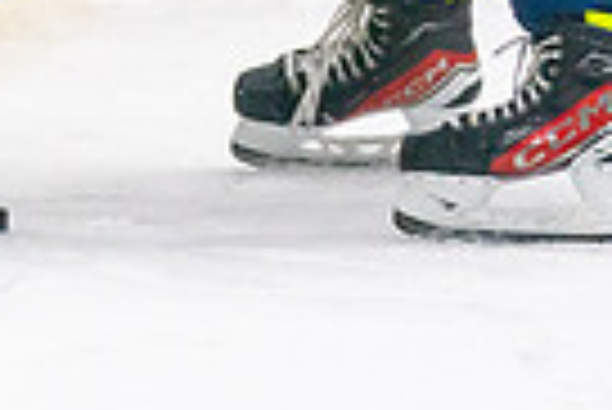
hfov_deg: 2.6
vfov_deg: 1.7
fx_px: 13393
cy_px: -314
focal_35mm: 787
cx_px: 395
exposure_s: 1/1250
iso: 3200
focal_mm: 125
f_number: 2.8
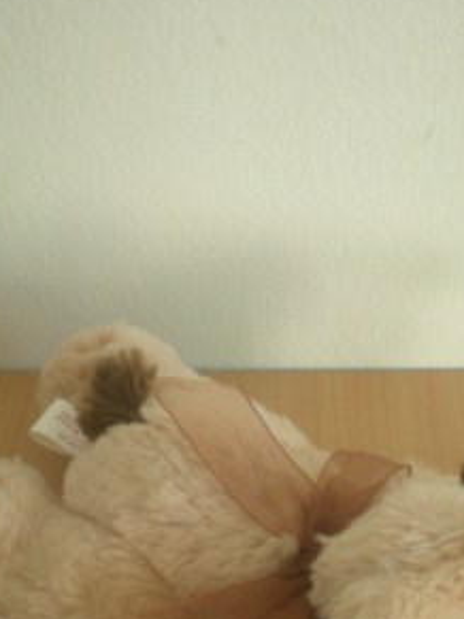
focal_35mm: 68
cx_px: 255
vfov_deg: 28.0
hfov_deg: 21.6
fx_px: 1216
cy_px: 487
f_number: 3.1
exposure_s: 1/44.6
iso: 200
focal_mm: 6.3
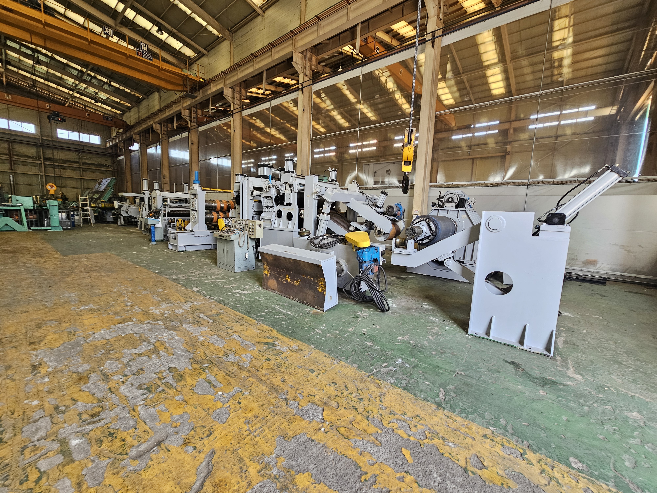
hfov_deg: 106.2
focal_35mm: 13
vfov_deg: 89.9
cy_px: 246
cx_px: 328
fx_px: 247
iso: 100
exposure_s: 1/77
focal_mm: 2.2
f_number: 2.2
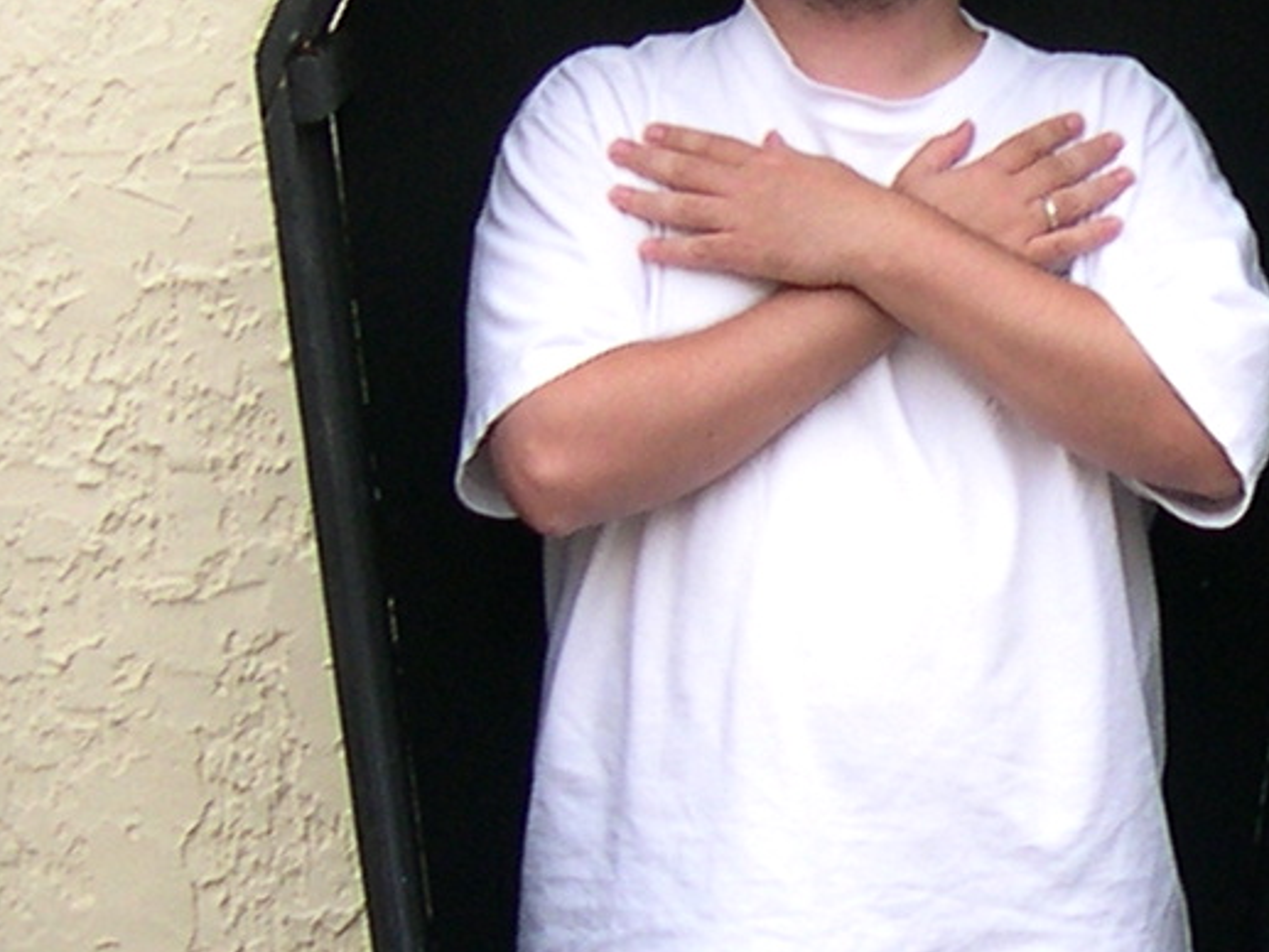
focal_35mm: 167
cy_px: 628
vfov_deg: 8.9
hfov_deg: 11.6
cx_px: 1470
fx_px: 6124
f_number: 2.8
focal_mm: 8
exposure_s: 1/91.6
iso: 100
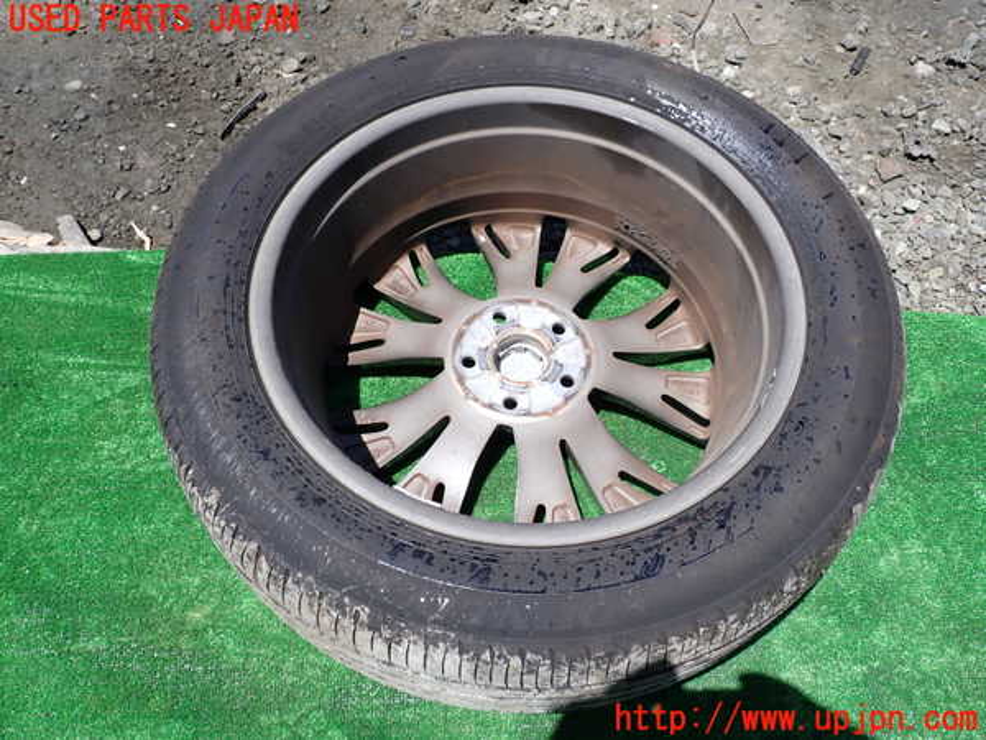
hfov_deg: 60.0
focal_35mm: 30
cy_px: 370
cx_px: 493
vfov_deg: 46.8
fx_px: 855
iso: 100
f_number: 3.2
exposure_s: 1/800
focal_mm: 5.4
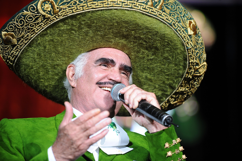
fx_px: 1344
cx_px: 121
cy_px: 80
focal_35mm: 200
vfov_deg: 6.9
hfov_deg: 10.3
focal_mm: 200
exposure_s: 1/250
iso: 1250
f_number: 3.5
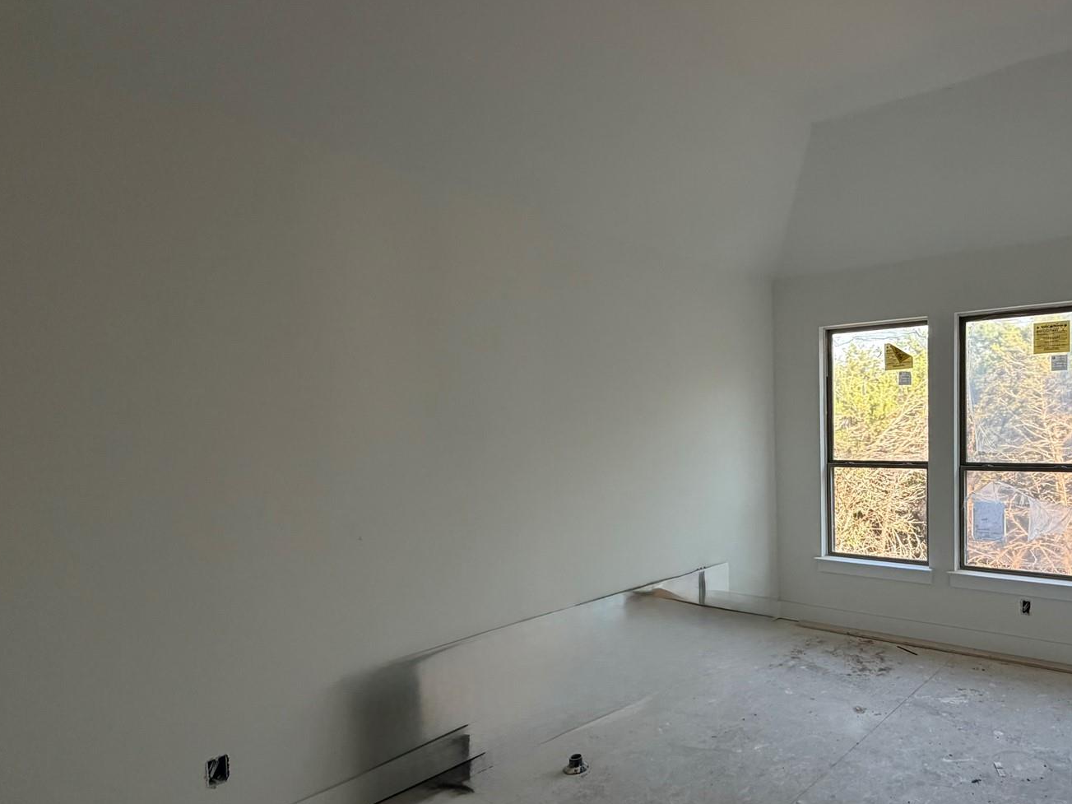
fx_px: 681
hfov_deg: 71.2
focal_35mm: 22
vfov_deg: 60.8
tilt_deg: -3.8
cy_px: 458
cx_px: 804
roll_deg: +1.6
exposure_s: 1/121
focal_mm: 2.22
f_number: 2.2
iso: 125
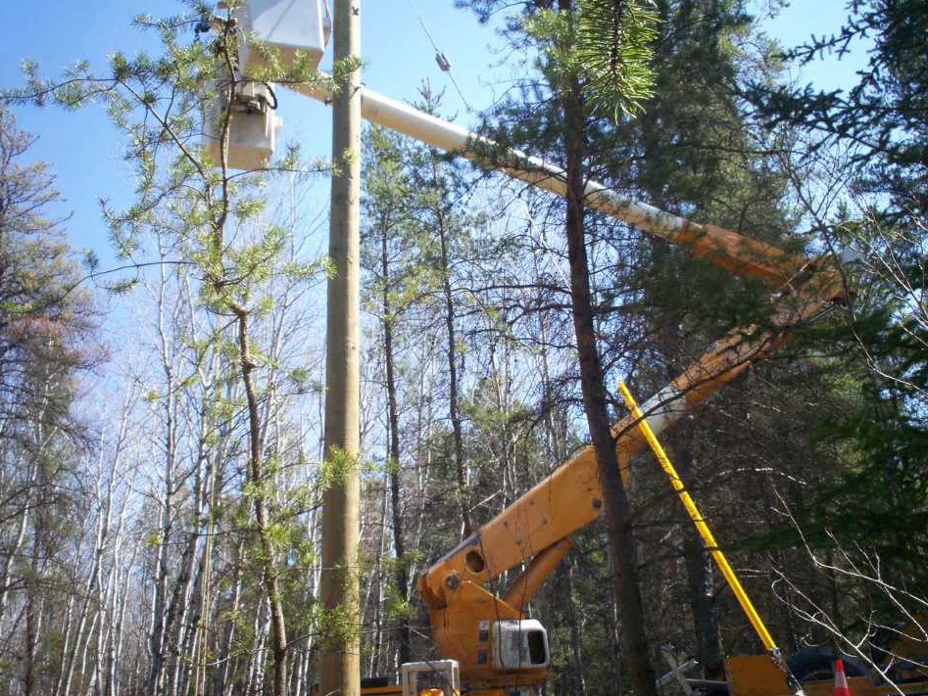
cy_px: 334
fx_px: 1019
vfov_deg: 37.7
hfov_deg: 49.0
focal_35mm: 38
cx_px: 477
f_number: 4.5
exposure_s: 1/229
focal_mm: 6
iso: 100
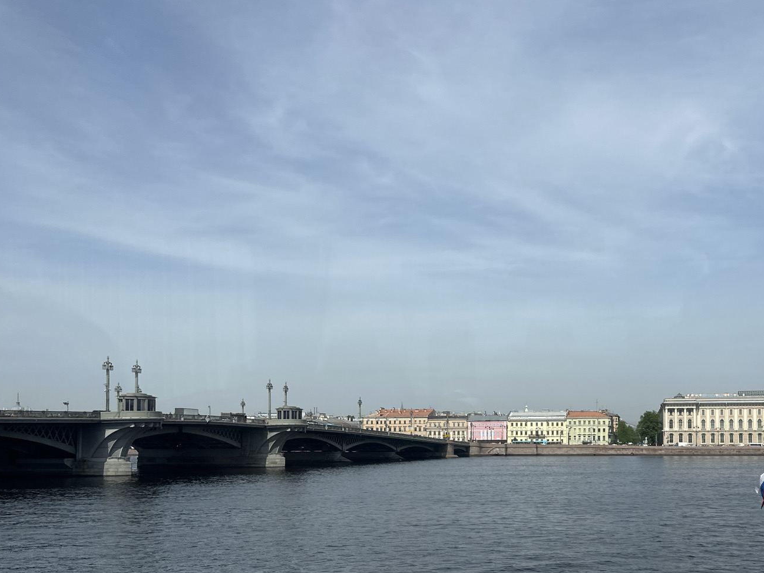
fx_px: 817
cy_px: 420
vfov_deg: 37.8
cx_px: 535
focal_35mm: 37
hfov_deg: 48.9
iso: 80
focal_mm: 6.86
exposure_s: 1/4184
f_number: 1.78
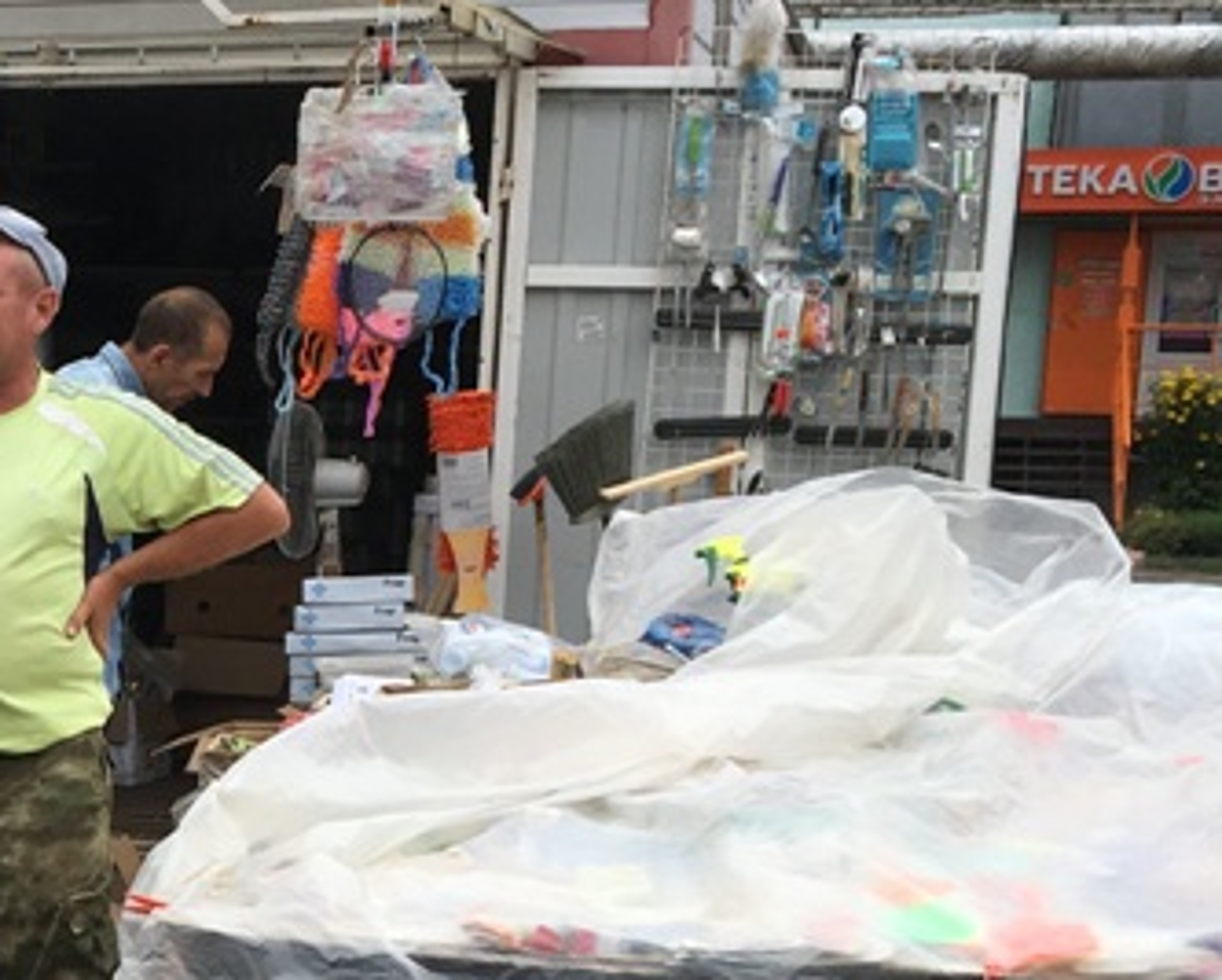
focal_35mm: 87
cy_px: 925
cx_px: -264
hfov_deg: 20.5
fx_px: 3149
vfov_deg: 17.4
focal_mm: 4.15
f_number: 2.2
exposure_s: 1/499
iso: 25
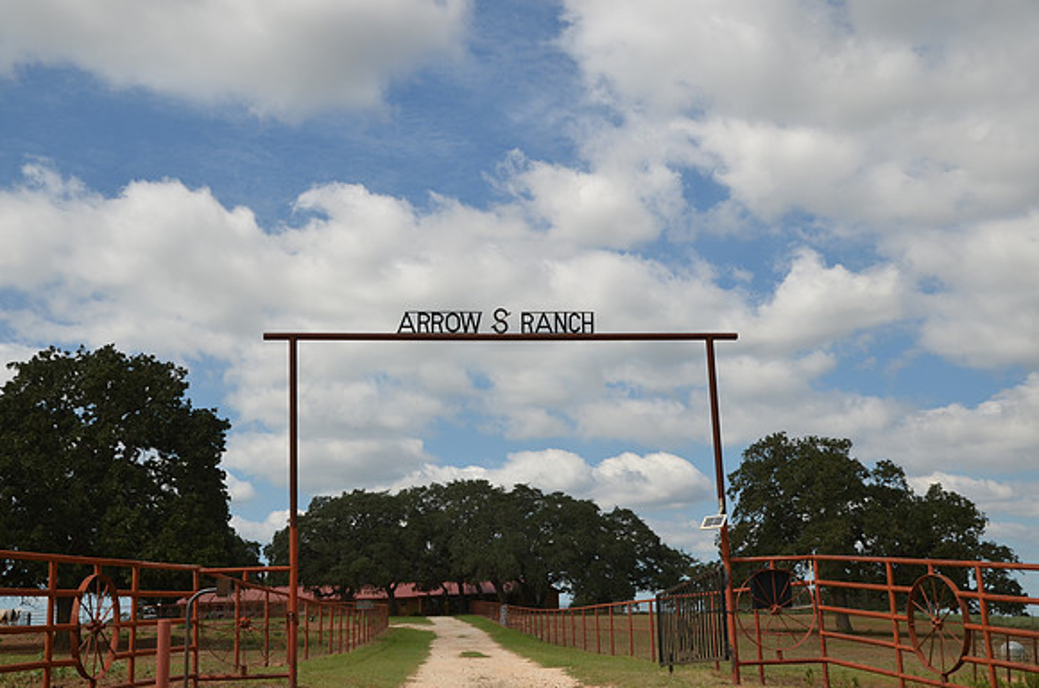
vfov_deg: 31.7
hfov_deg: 46.5
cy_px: 344
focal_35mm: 42
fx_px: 1210
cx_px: 520
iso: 180
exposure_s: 1/250
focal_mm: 28
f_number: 8
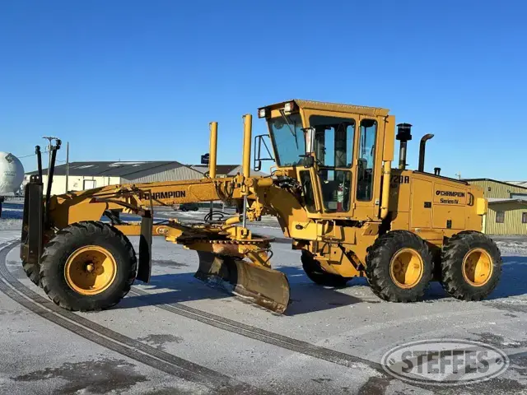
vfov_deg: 30.3
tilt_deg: -0.5
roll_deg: -2.5
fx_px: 731
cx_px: 264
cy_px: 198
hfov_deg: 39.7
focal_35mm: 48
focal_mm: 6.86
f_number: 1.78
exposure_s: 1/5263
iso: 64
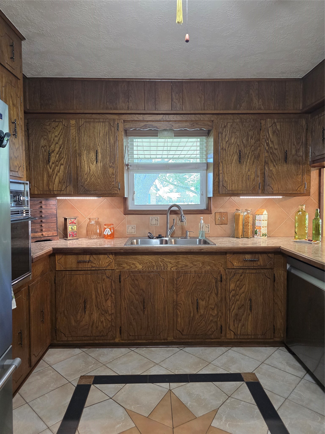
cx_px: 162
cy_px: 217
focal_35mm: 23
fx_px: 288
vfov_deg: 73.9
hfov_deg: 58.9
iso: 500
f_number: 1.7
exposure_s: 1/120
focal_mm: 6.3
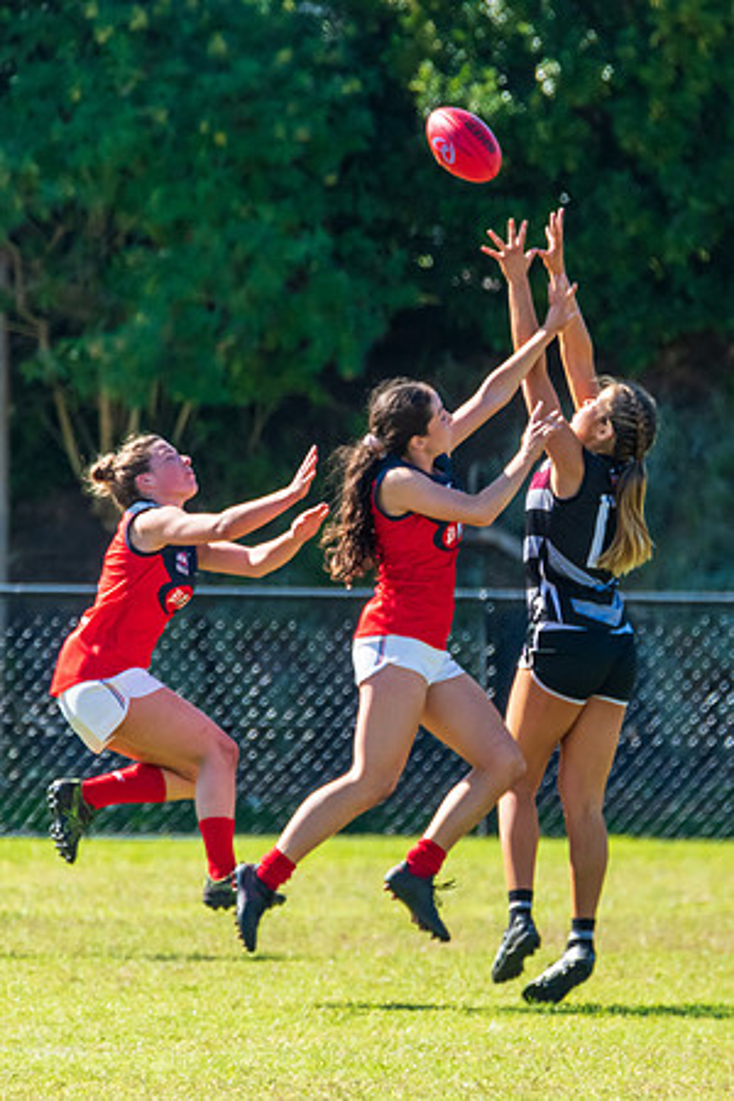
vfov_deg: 1.8
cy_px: 572
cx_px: 642
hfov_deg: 1.2
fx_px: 34327
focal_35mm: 1122
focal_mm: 600
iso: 800
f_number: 6.3
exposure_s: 1/2000
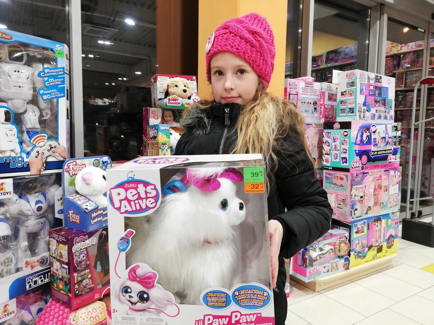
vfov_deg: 53.1
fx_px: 326
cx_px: 217
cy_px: 162
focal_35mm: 26
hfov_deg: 67.3
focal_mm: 3.81
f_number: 2.2
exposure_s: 1/50
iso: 200
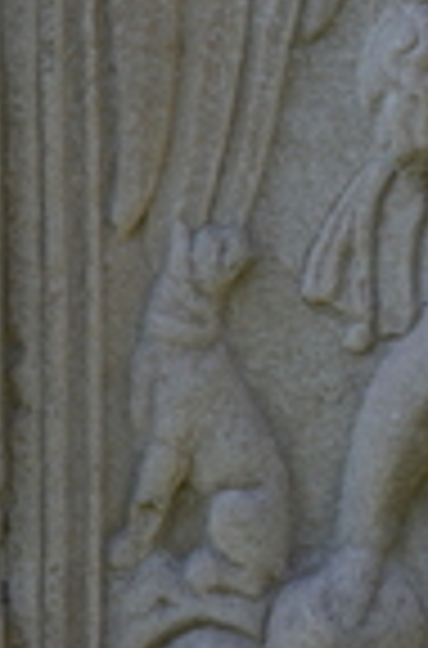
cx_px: 491
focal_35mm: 160
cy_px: 112
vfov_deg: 12.8
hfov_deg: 8.4
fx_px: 2874
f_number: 9
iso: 320
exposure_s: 1/320
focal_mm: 38
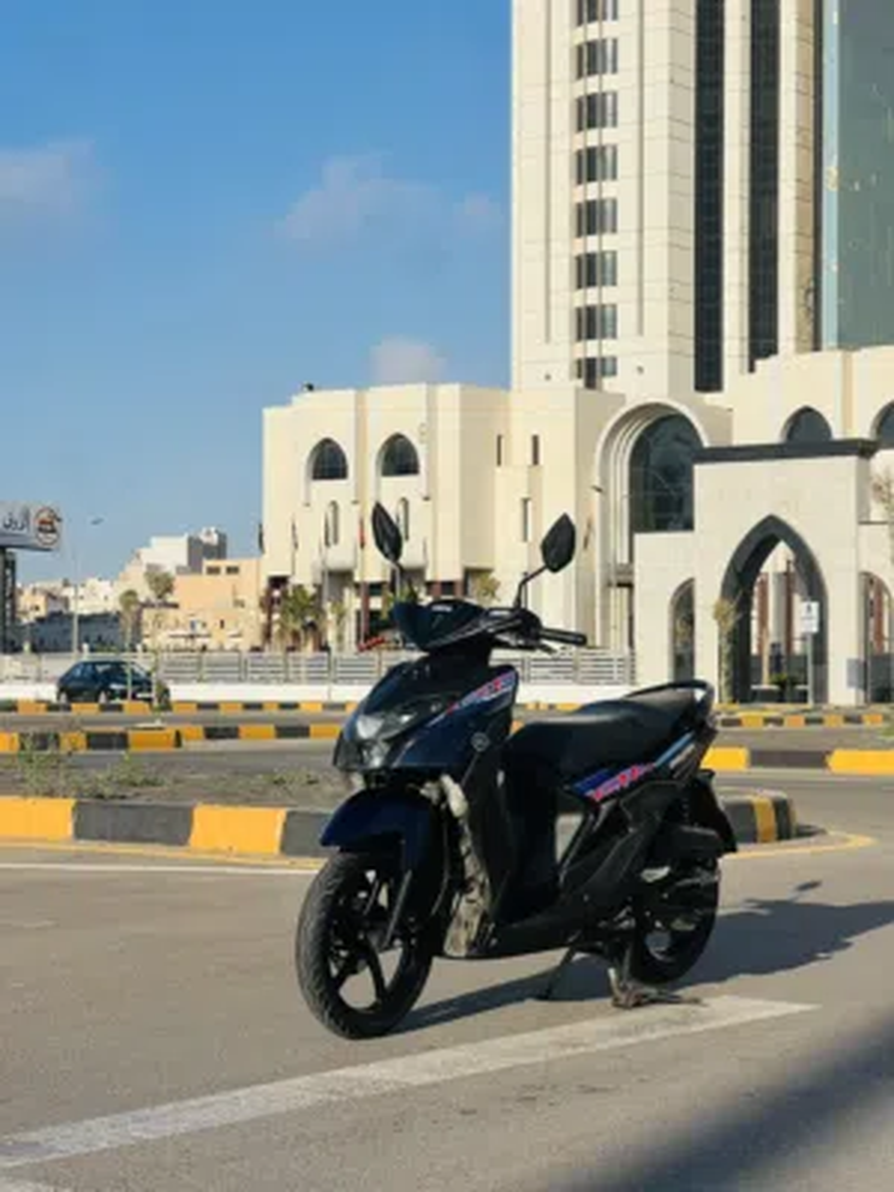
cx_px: 447
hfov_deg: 19.1
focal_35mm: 77
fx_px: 2651
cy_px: 596
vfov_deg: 25.3
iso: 32
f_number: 2.8
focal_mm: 9
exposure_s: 1/1449
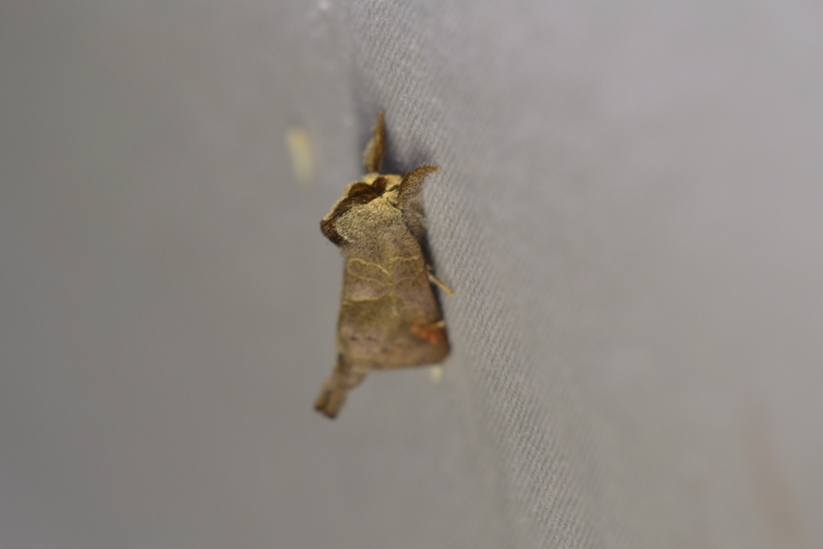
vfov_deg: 5.0
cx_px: 412
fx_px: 6343
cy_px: 274
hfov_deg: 7.4
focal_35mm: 278
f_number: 4
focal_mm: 185
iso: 800
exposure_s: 1/125
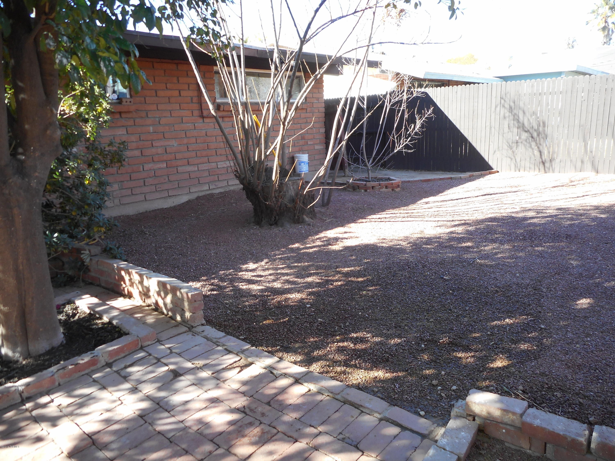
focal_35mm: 25
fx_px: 444
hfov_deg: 69.4
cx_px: 308
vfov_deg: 54.9
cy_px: 230
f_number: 3.7
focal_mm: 4.5
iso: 80
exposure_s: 1/60
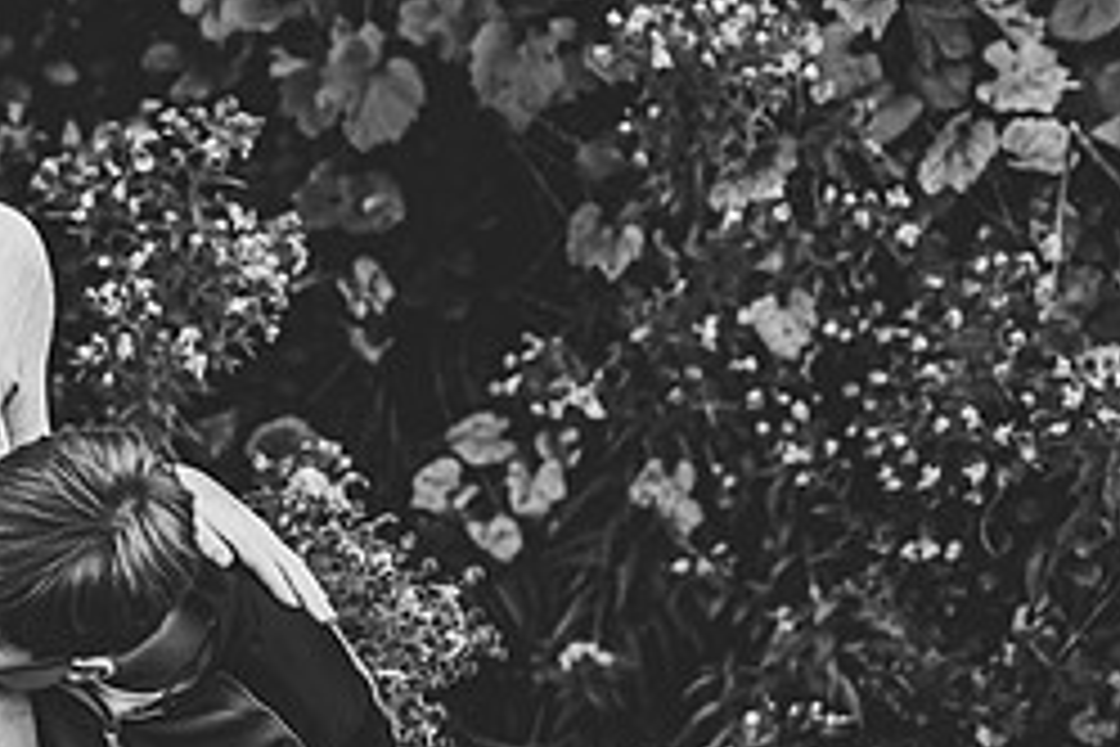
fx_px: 6657
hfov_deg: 9.5
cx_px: -157
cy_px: 560
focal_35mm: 214
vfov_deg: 6.4
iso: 1600
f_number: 2.8
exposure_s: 1/1250
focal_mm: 92
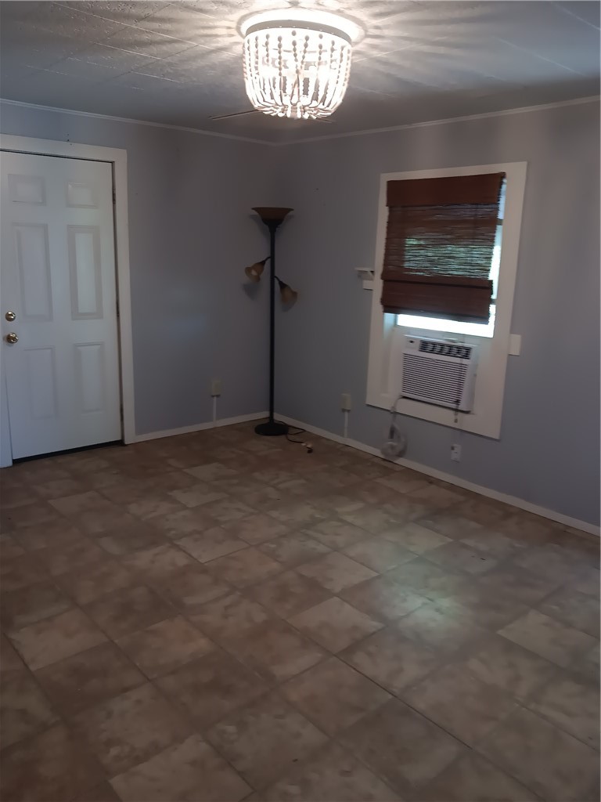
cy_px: 401
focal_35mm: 26
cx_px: 300
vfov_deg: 67.3
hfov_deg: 53.1
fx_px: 602
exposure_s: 1/25.6
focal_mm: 3.98
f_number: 1.8
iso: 125
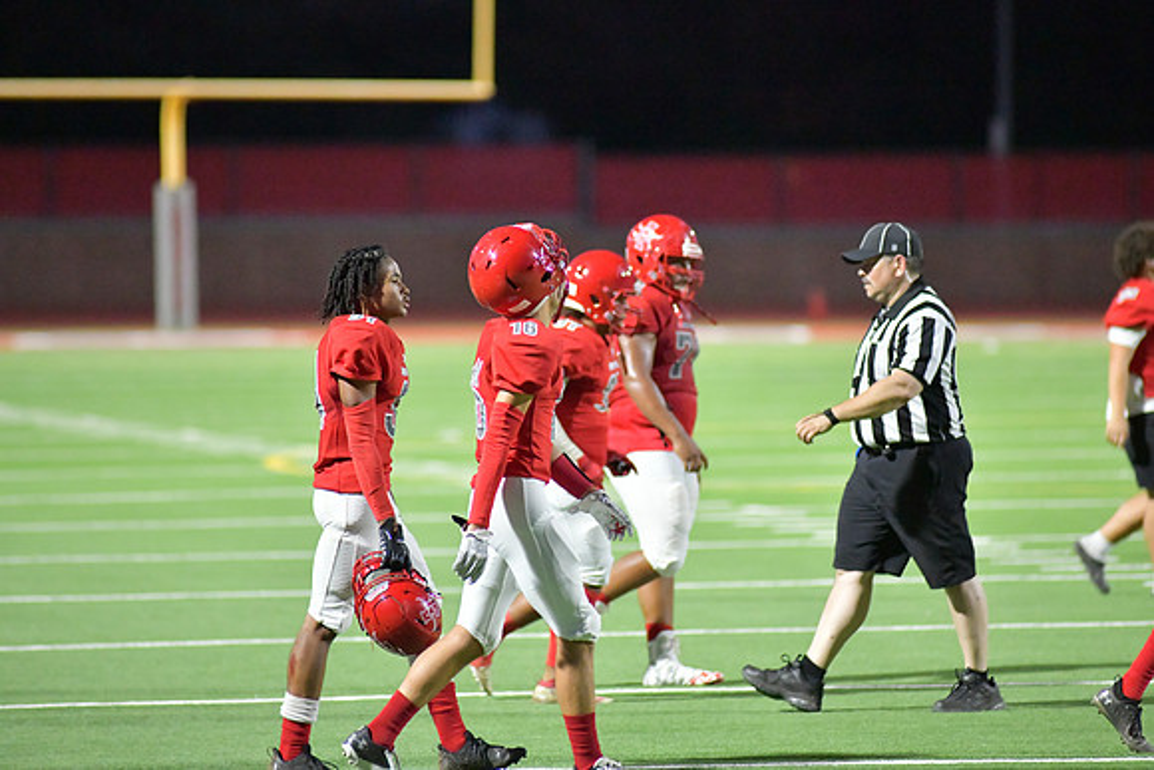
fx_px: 9618
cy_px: 385
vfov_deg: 4.6
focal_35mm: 300
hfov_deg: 6.9
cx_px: 577
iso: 14400
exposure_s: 1/1250
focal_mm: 300
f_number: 3.5
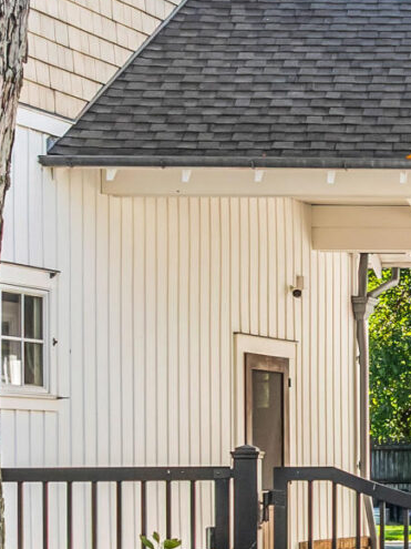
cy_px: 487
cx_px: 772
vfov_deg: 15.7
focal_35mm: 124
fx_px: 1964
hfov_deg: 11.0
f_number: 2.8
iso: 270
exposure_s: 1/800
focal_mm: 12.29
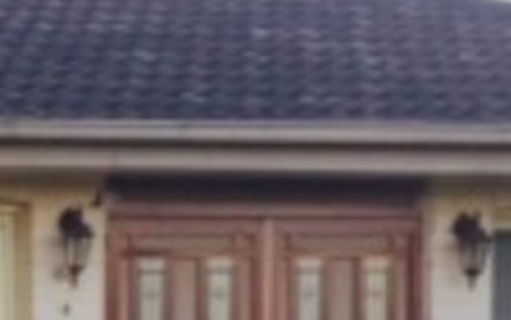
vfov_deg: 6.9
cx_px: -267
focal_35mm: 181
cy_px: 697
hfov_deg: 11.1
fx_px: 2521
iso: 40
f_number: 2.2
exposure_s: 1/120
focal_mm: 4.12
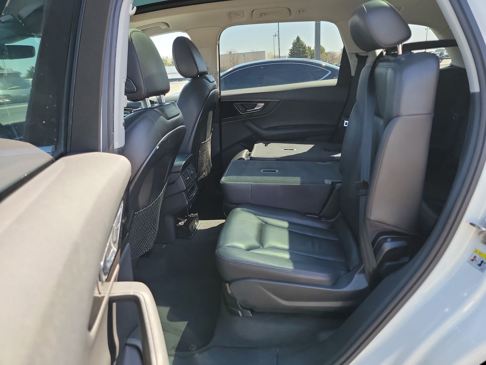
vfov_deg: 56.8
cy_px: 182
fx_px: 337
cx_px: 243
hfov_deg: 71.6
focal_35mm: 24
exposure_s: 1/119
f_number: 1.8
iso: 90
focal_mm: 6.7
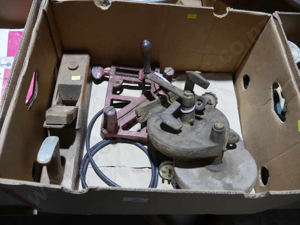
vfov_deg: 49.7
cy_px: 112
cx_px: 150
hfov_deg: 63.4
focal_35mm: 28
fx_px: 243
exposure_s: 1/60
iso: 400
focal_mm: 14
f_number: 3.5
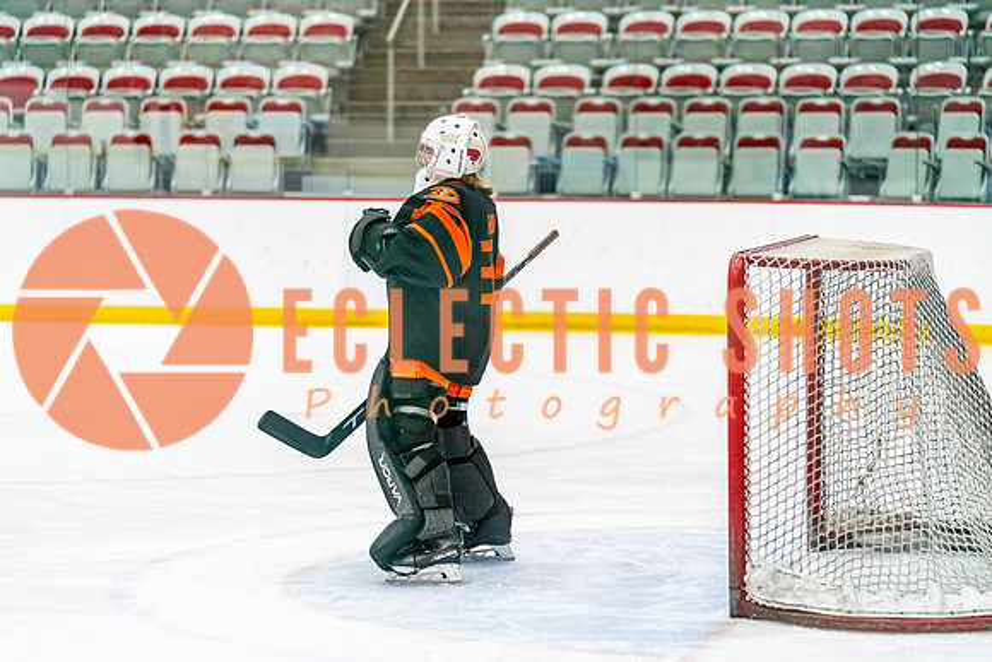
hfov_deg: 16.5
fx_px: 3420
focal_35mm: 124
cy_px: 331
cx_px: 496
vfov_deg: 11.1
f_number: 2.8
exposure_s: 1/1250
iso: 3200
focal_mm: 118
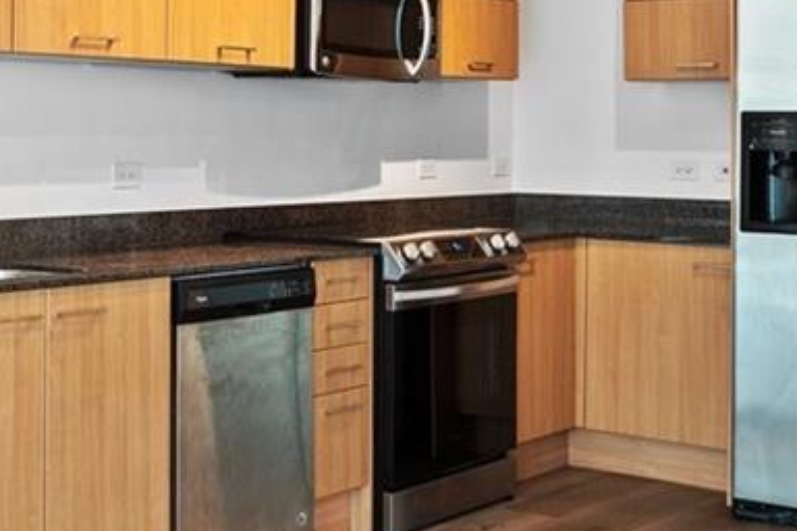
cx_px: 178
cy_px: 125
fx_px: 1660
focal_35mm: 75
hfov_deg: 26.6
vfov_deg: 18.1
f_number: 8
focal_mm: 18
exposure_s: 1/20
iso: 720
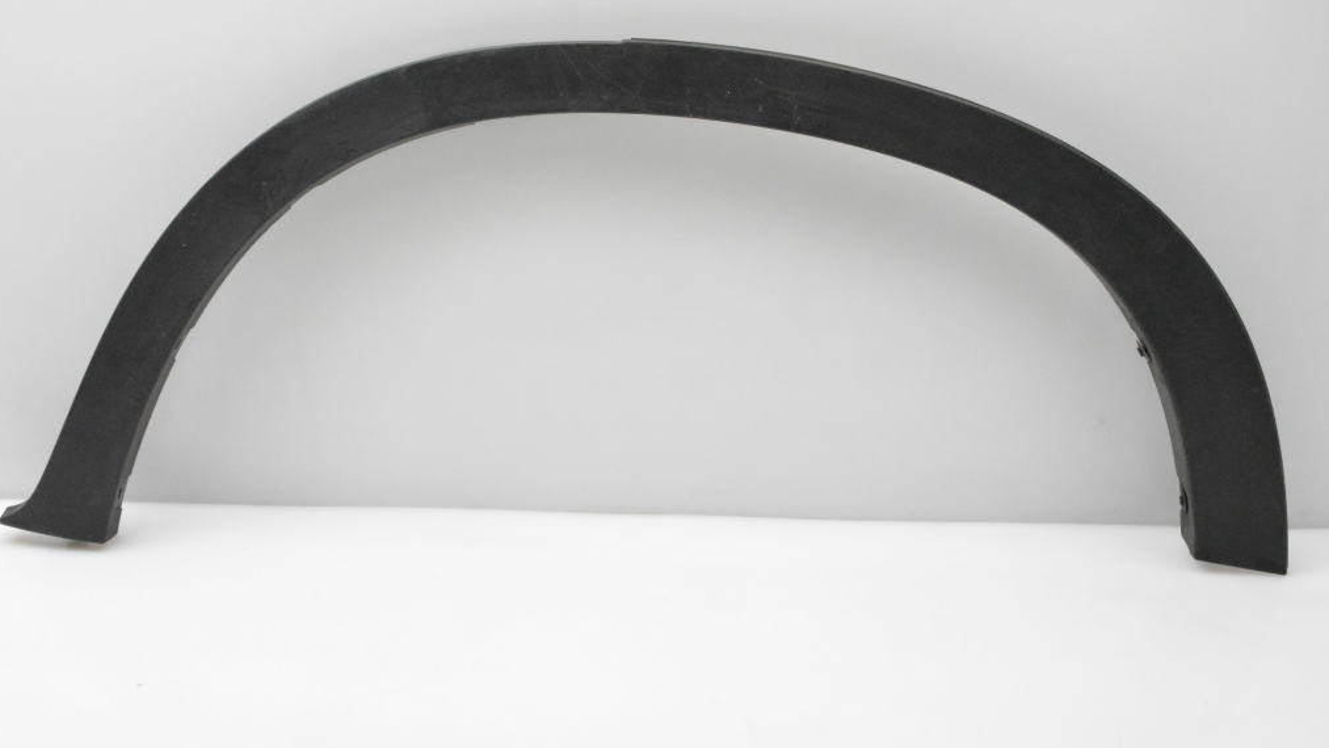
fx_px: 1903
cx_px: 663
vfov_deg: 22.2
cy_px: 333
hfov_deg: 38.5
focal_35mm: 54
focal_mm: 34
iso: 6400
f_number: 10
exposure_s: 1/400
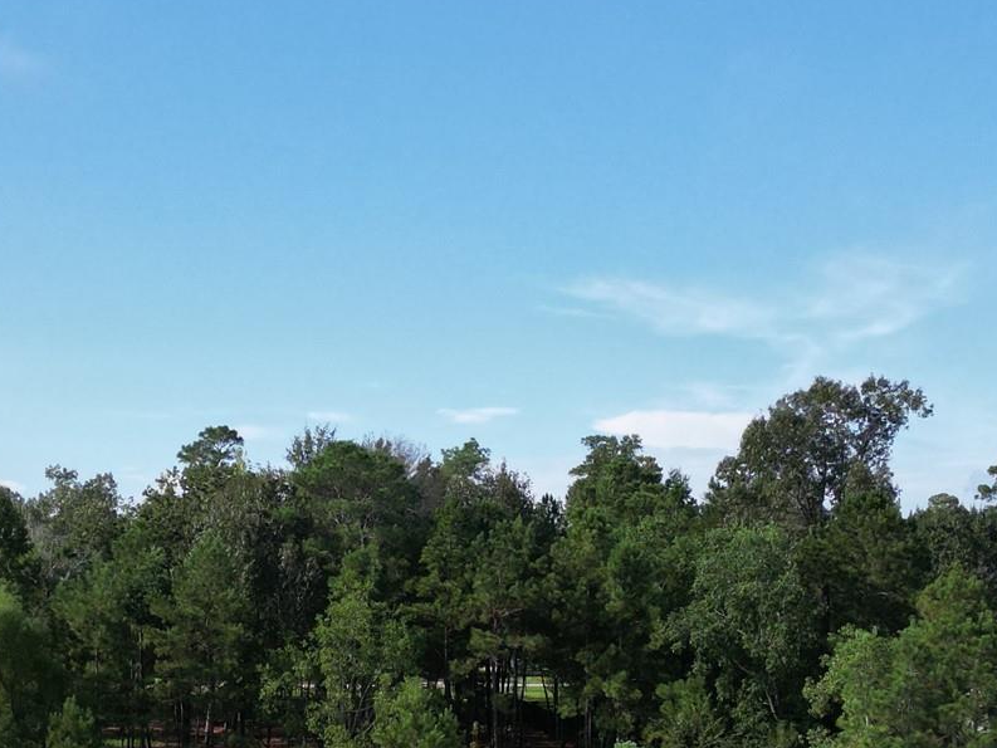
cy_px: 629
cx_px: 324
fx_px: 1786
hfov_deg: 30.9
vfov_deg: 23.2
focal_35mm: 62
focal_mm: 6.72
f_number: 1.7
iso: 140
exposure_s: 1/2500
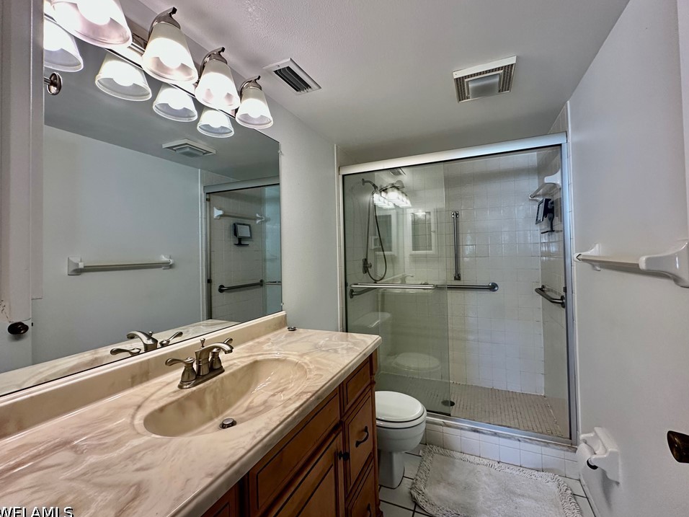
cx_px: 352
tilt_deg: +1.2
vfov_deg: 81.7
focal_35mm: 15
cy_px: 248
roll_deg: +1.3
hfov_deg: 98.2
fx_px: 299
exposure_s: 1/120
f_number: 2.2
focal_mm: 2.22
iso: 200
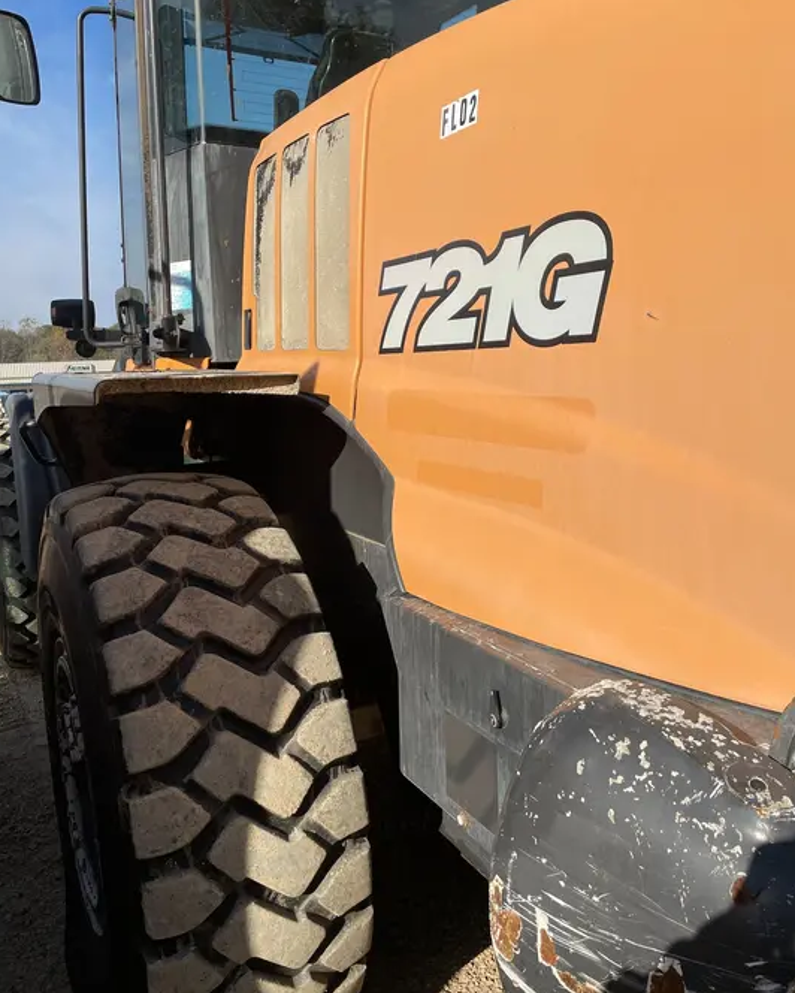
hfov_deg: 51.6
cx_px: 396
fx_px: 823
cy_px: 473
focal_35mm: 28
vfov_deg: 62.2
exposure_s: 1/6135
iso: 50
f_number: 1.6
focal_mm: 4.2
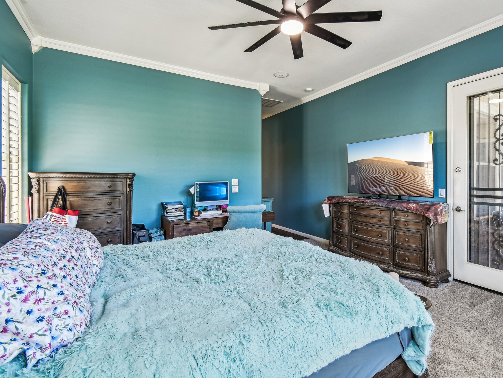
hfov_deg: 90.3
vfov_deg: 74.7
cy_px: 181
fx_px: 247
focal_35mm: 17
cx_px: 291
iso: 400
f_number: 8
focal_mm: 10
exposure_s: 1/6
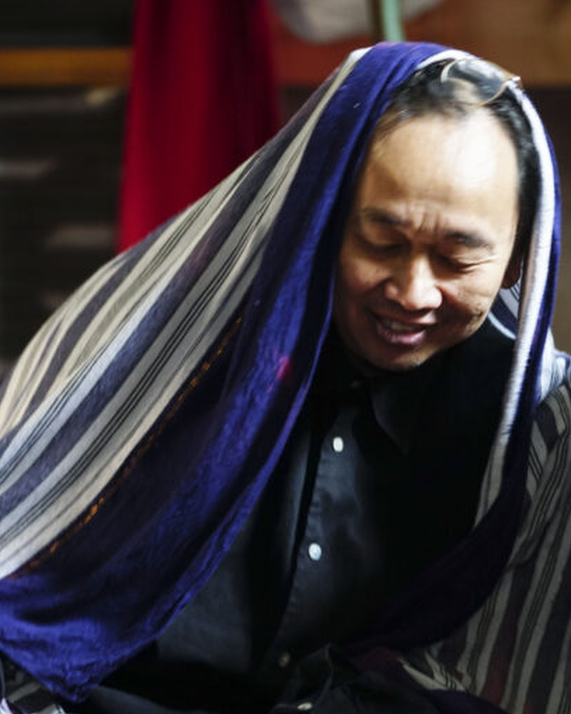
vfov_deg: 16.2
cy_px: 356
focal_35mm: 119
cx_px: 185
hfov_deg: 12.9
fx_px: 2515
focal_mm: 56
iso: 640
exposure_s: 1/125
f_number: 1.4
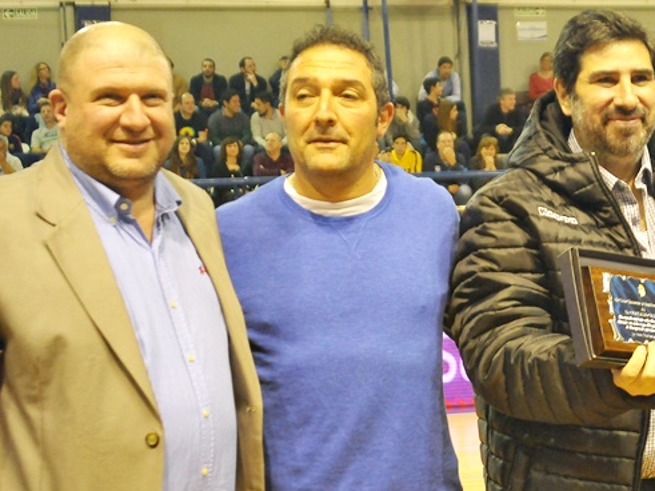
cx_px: 595
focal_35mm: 74
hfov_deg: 25.5
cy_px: 346
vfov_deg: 19.8
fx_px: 1400
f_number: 3.8
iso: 1250
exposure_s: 1/100
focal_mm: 28
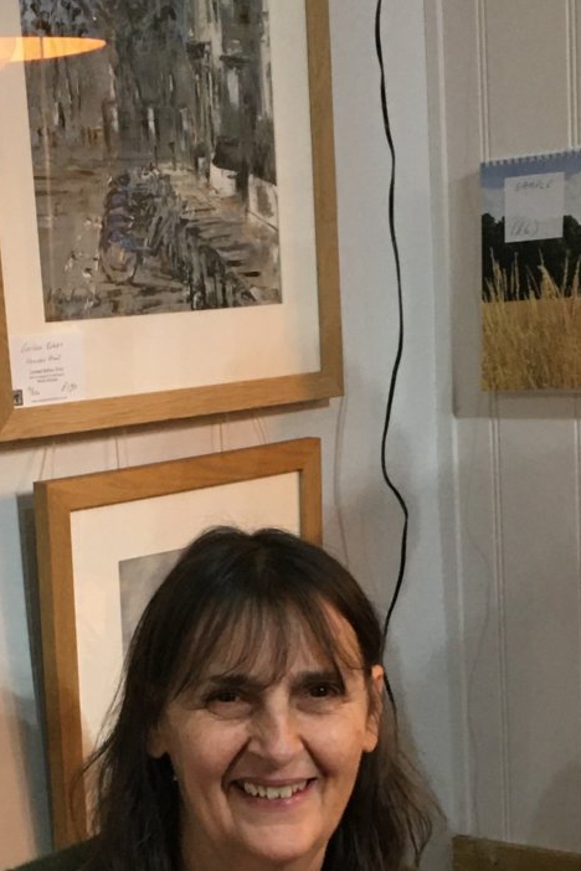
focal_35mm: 88
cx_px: 210
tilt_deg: -14.6
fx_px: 2130
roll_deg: +4.2
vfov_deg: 22.1
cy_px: 911
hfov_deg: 15.5
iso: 125
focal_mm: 4.15
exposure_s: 1/33
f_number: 2.2
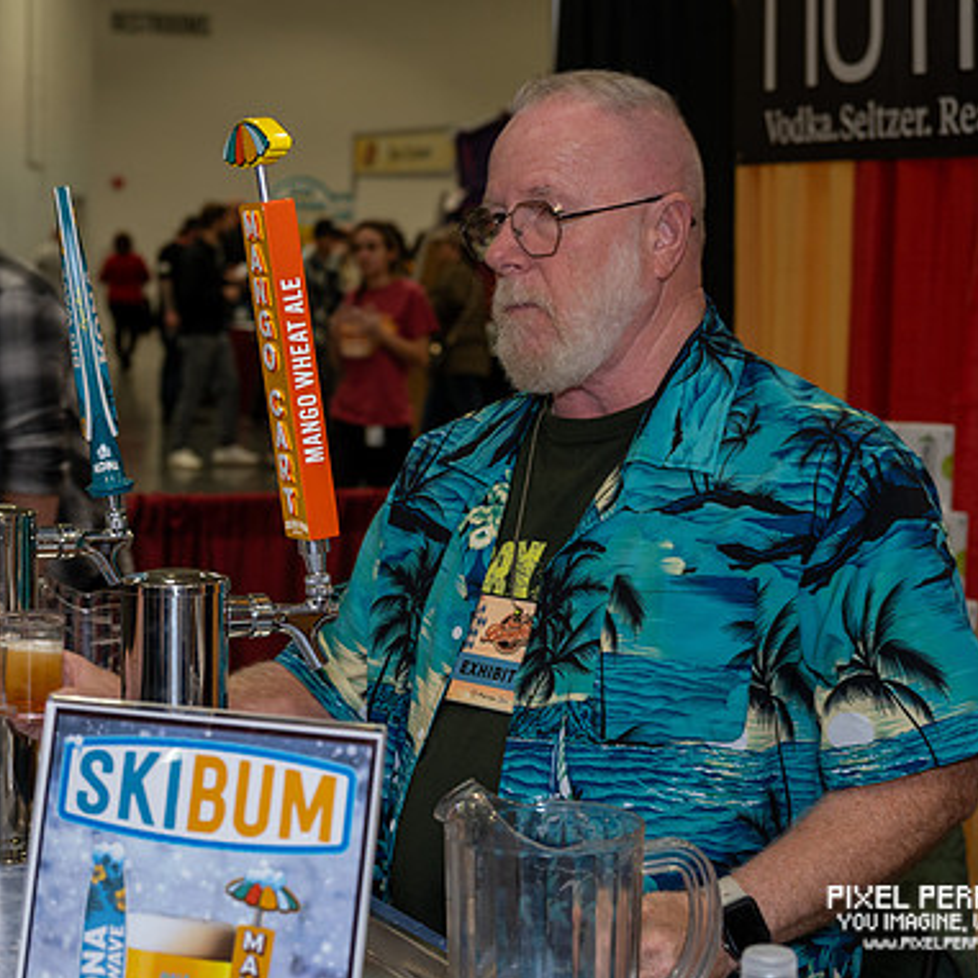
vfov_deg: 23.1
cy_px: 493
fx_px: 2397
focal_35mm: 75
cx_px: 393
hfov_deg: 23.0
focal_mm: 58
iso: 1400
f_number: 5.6
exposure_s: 1/60
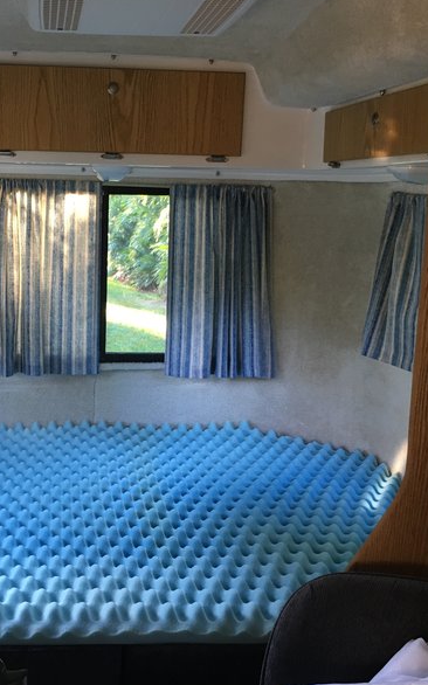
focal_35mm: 42
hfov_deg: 30.2
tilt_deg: -8.1
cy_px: 342
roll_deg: -1.1
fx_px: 784
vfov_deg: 47.2
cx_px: 122
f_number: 2.2
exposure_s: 1/30
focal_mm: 4.15
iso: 80
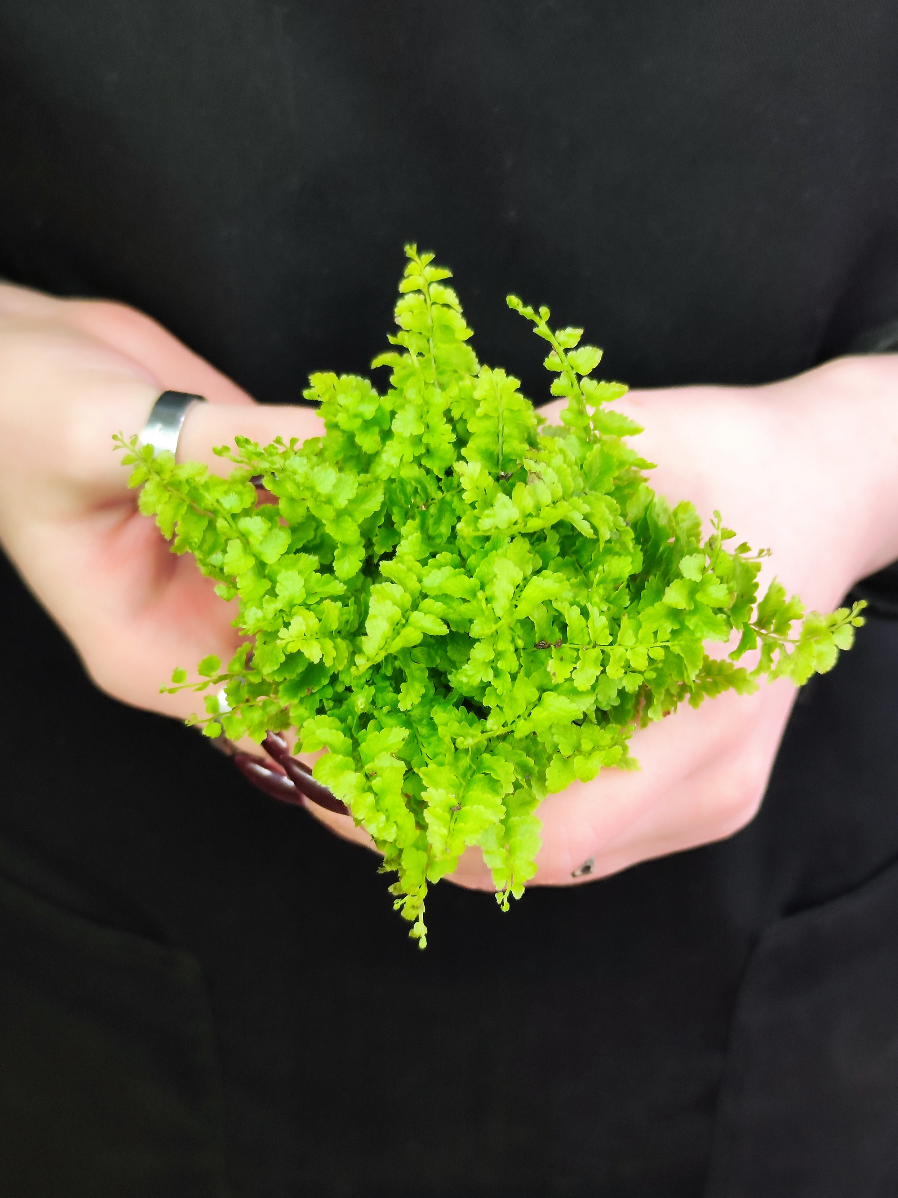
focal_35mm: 23
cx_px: 449
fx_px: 796
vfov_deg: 73.9
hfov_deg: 58.9
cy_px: 599
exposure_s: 1/50
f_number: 1.69
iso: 968
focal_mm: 7.01
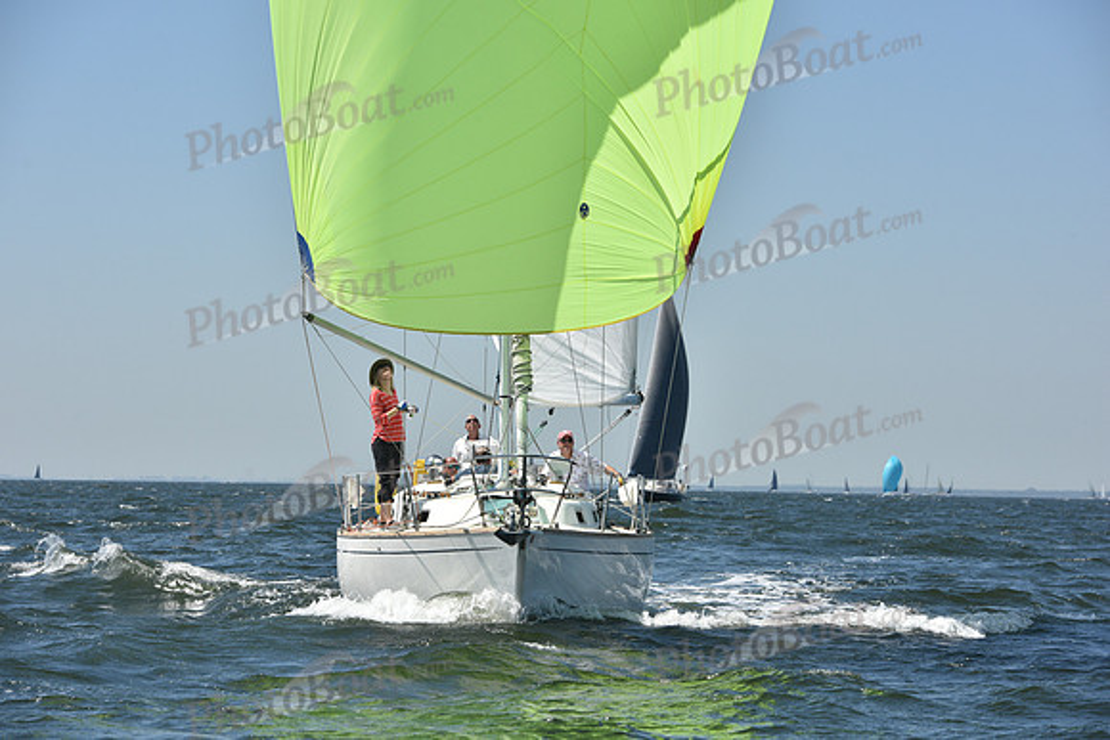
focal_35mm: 125
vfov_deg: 11.0
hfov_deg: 16.4
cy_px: 370
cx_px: 555
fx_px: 3855
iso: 250
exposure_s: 1/1250
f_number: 8
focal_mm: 125
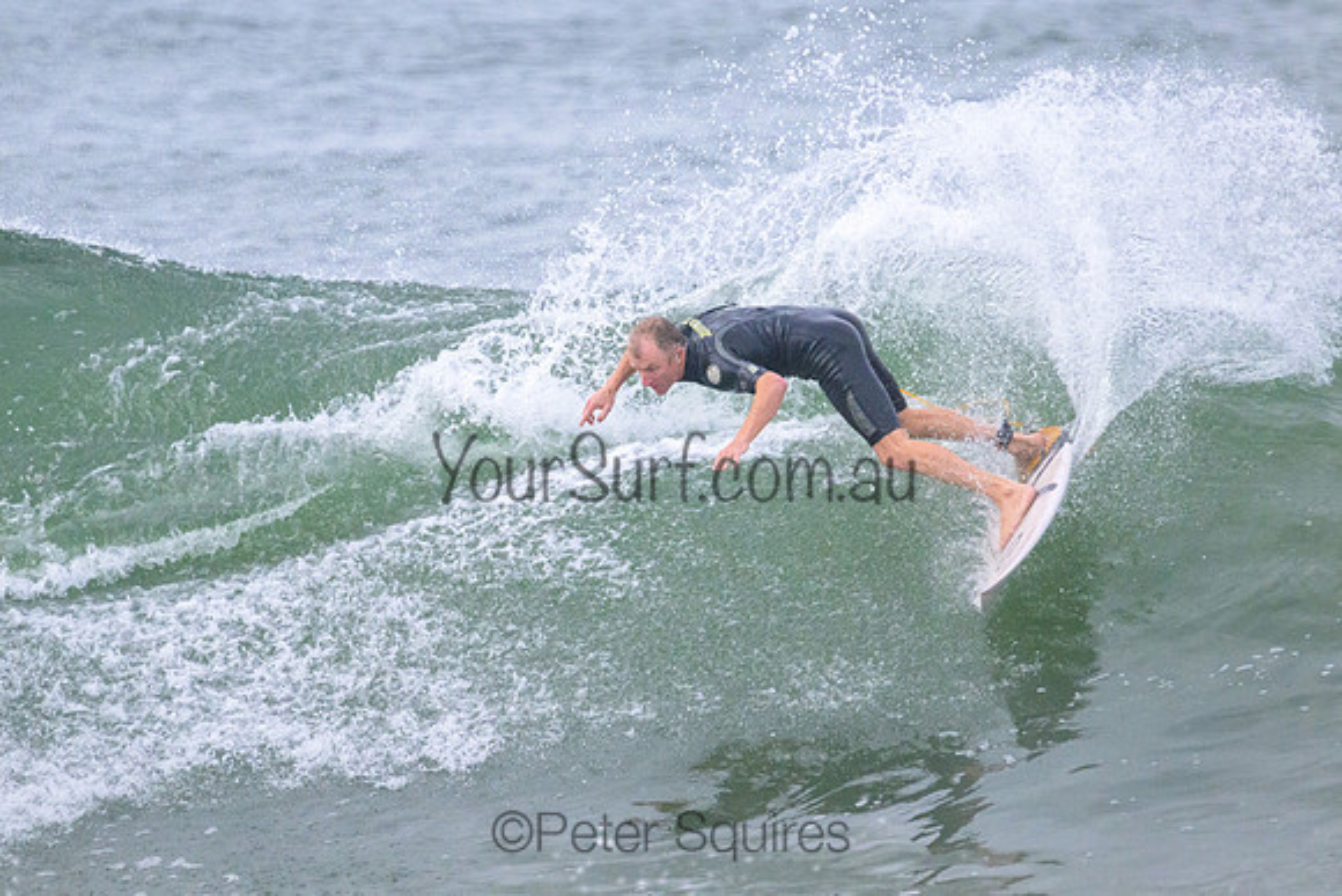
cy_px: 407
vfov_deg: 1.6
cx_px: 629
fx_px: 32567
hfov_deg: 2.4
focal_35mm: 873
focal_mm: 800
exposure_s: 1/3200
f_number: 11
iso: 5000
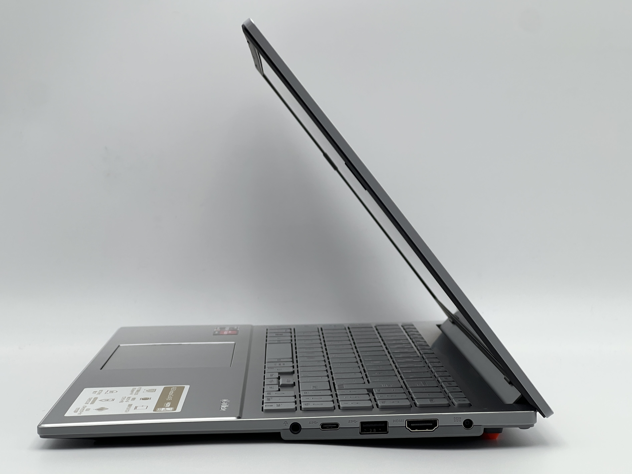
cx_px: 304
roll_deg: +0.1
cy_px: 246
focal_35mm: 82
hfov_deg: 23.8
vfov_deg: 18.0
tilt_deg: -3.3
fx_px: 1497
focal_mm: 9
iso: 64
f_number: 2.8
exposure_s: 1/99
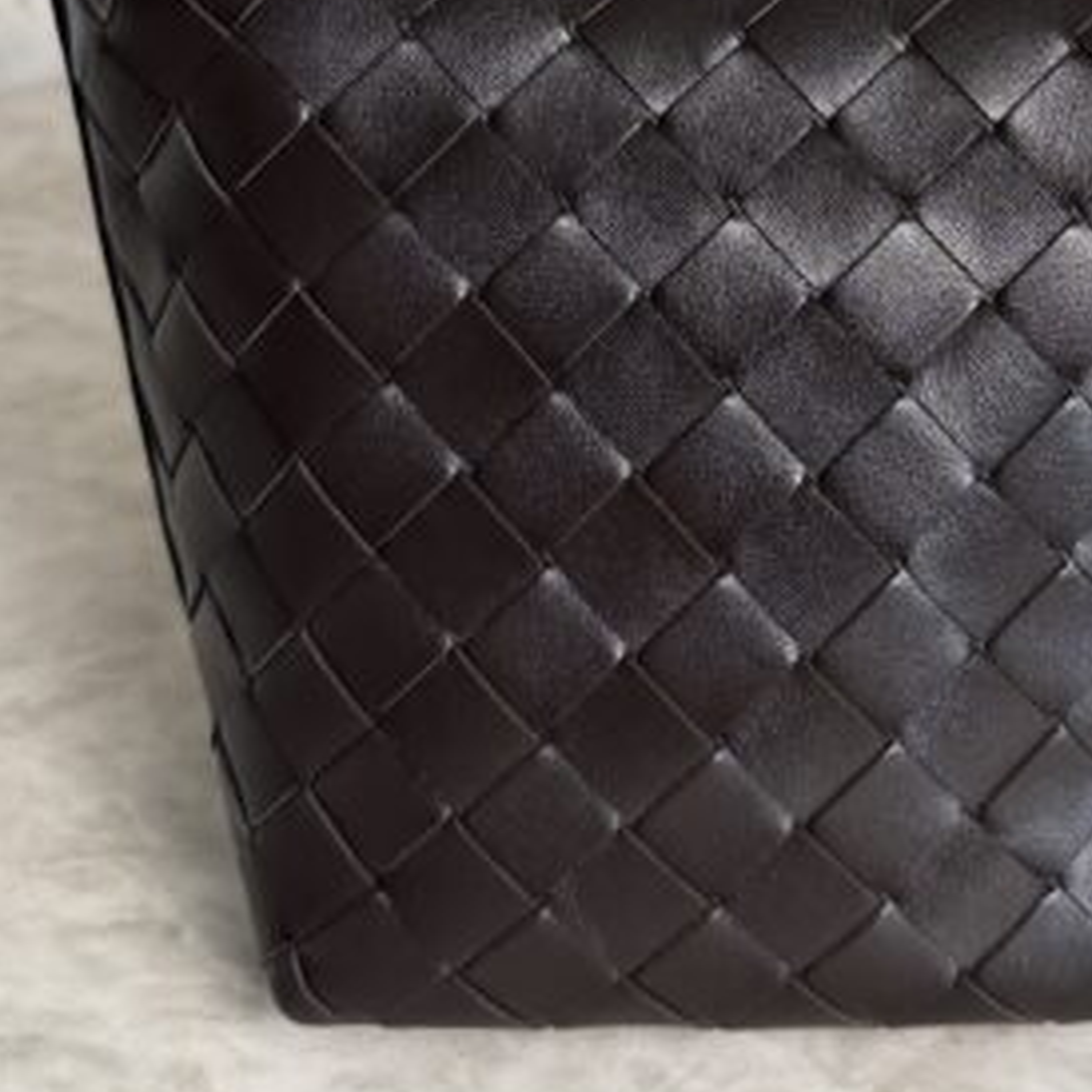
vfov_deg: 25.2
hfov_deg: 27.2
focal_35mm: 62
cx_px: 857
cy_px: -191
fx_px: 2213
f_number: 1.78
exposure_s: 1/120
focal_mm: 6.76
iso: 160
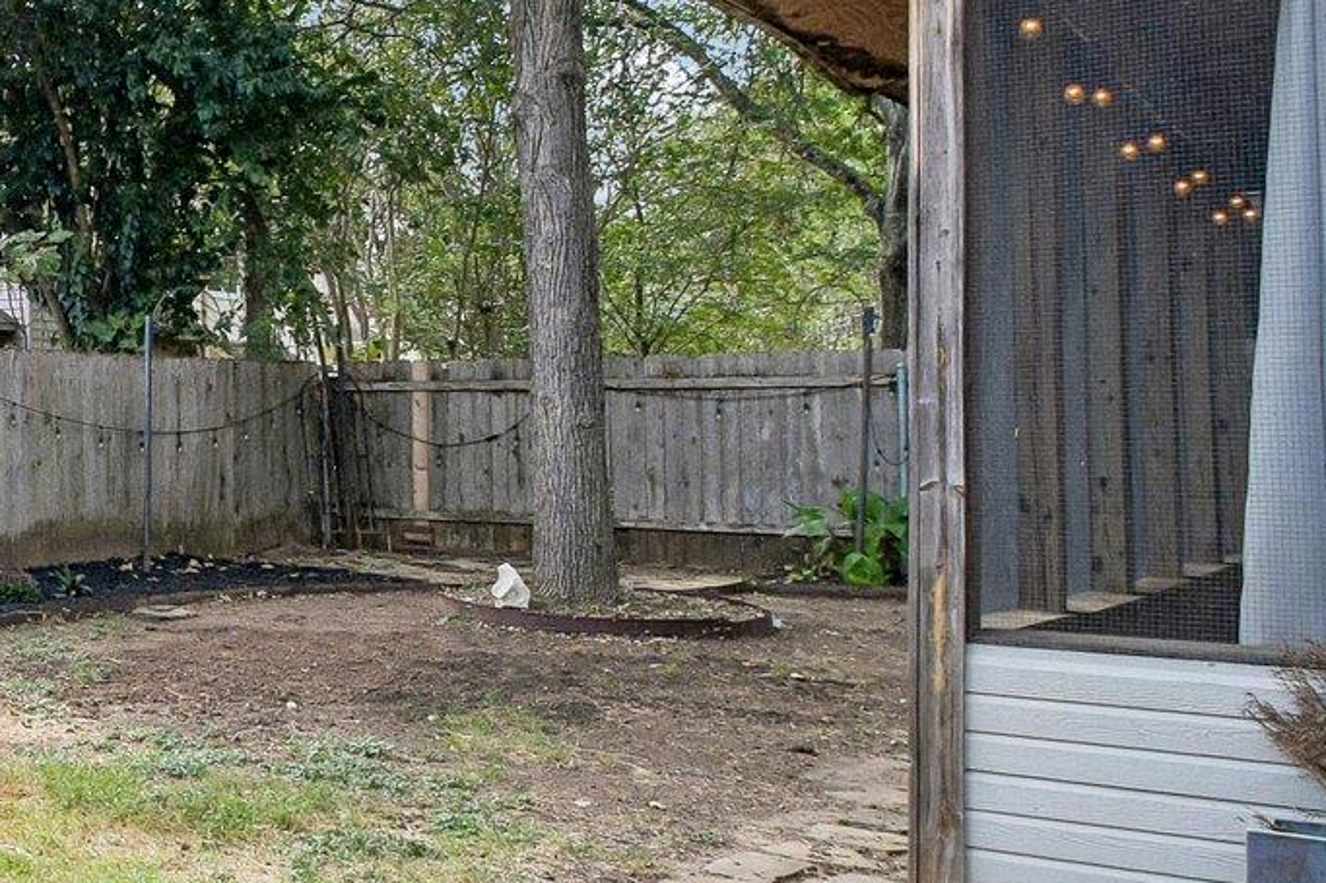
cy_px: 344
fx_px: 1657
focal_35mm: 45
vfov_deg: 29.8
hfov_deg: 31.8
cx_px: -448
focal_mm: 10
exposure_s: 1/500
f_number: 8
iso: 400
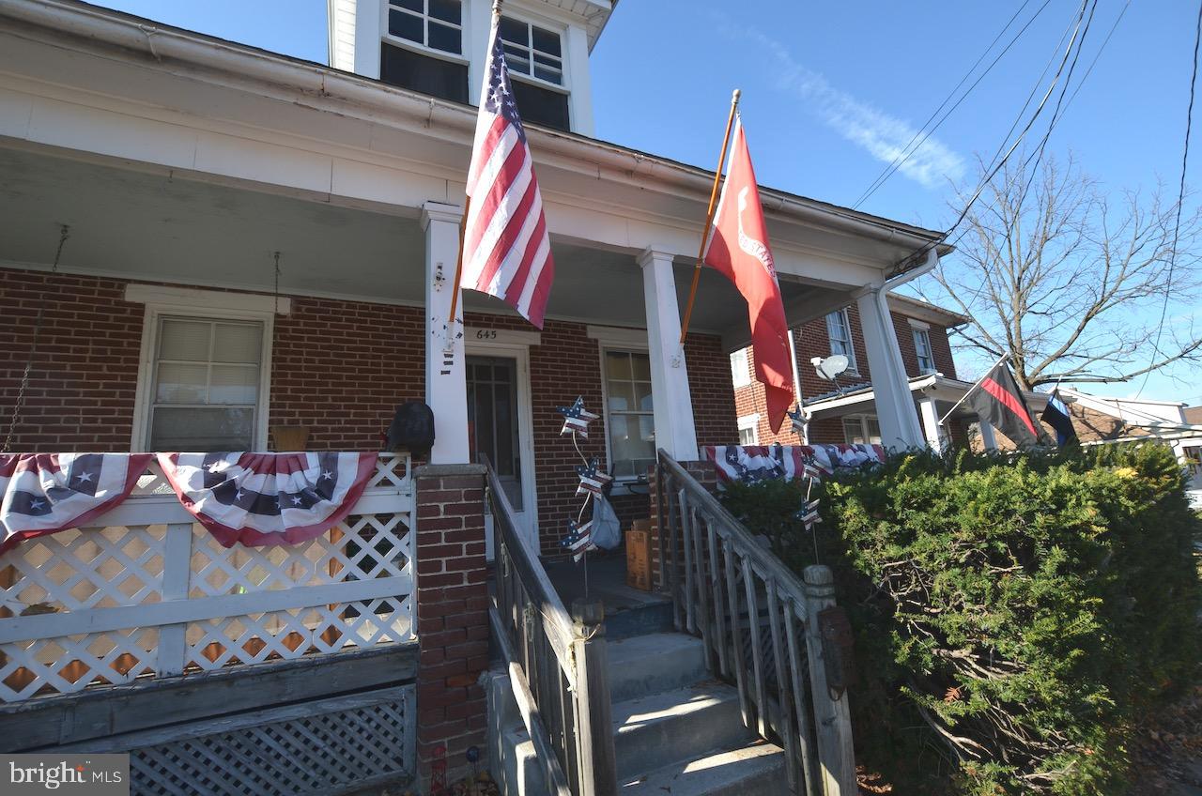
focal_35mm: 15
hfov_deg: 100.5
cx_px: 601
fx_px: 500
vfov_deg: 77.1
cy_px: 398
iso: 200
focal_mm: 10
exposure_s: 1/250
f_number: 8
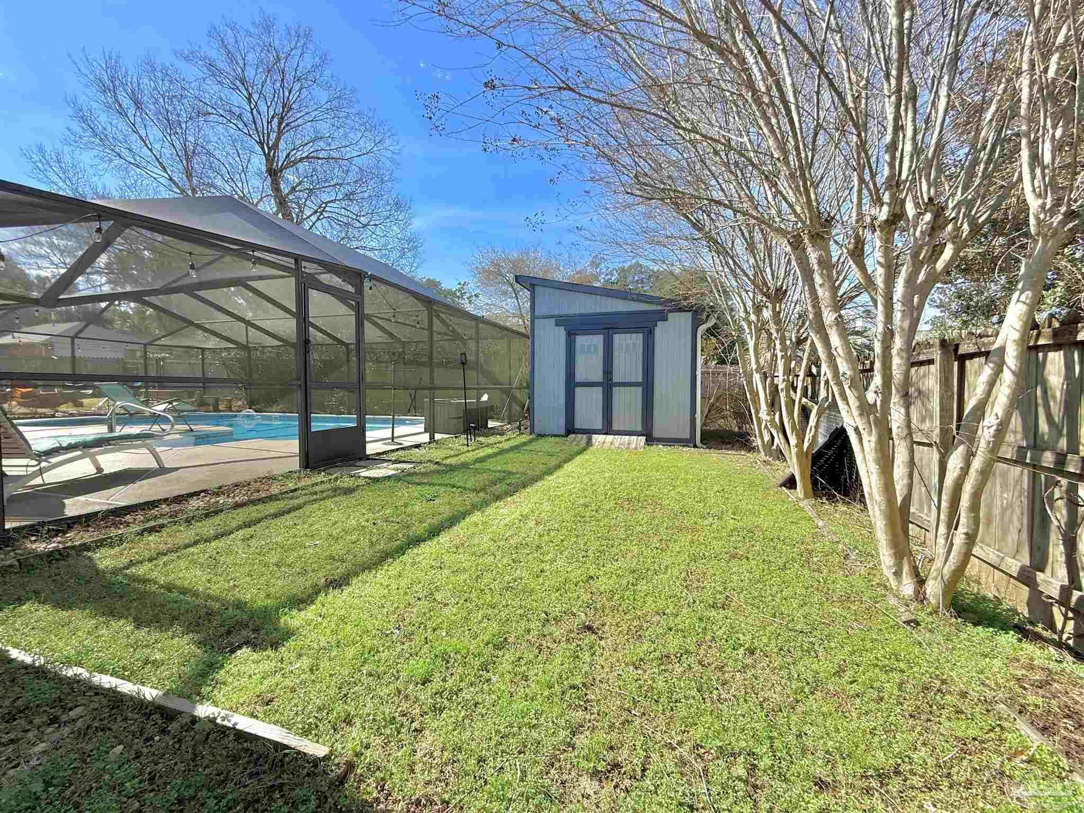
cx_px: 542
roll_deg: -0.9
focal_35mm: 14
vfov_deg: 85.7
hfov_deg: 102.1
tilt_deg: -1.7
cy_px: 406
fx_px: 438
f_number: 2.2
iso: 50
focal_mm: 2.22
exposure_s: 1/1050
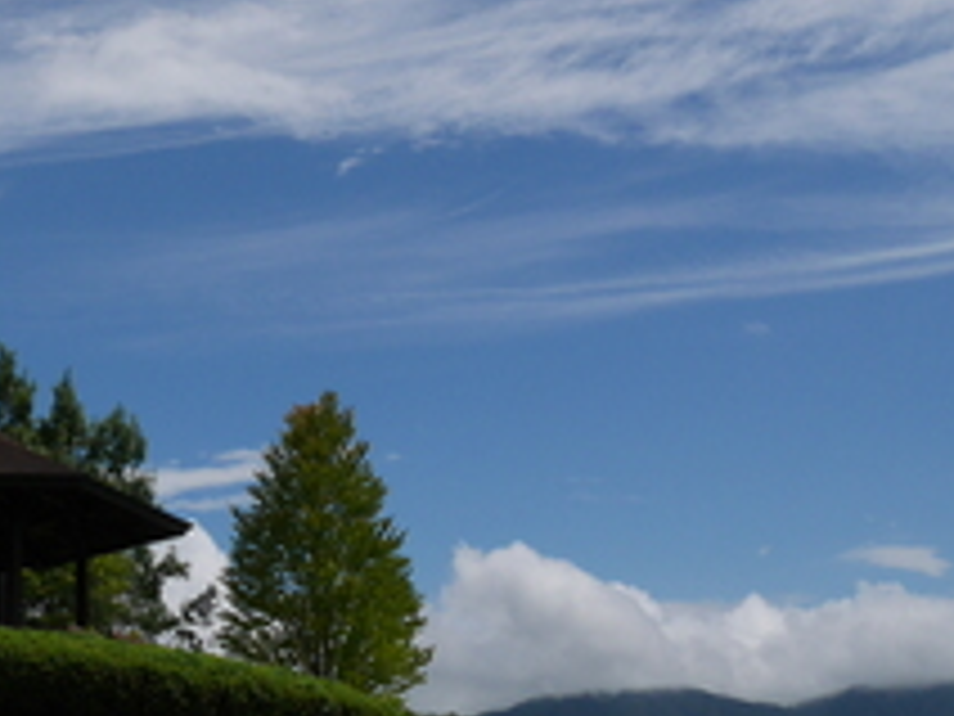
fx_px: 1874
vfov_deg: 20.9
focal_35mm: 68
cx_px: 158
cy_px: 7
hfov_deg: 27.8
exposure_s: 1/640
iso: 200
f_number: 11
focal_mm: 12
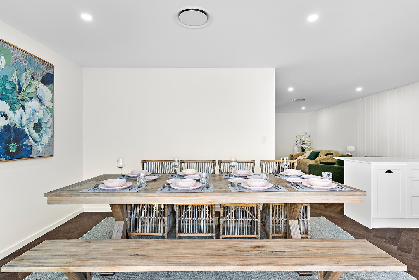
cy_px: 140
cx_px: 210
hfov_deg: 86.9
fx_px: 221
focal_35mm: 19
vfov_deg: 64.6
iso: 400
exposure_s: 1/50
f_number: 8
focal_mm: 19
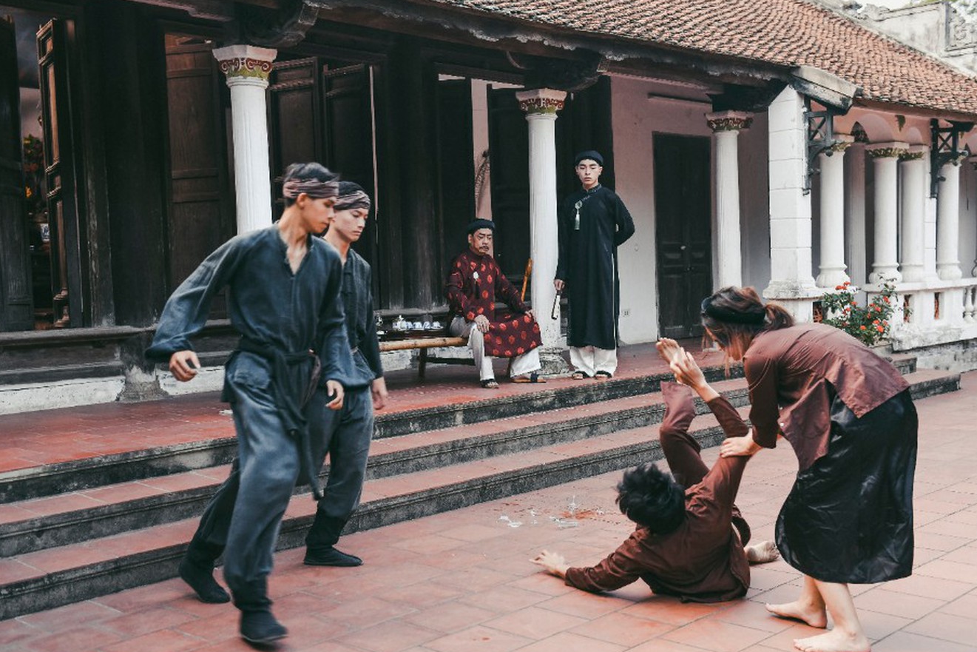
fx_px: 1140
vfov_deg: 31.9
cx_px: 498
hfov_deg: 46.4
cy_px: 334
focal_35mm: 42
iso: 320
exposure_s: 1/200
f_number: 4
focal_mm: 38
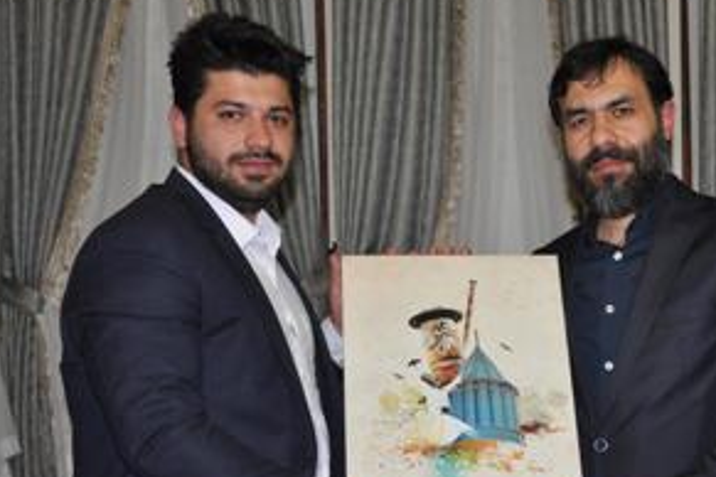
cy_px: 329
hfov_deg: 24.8
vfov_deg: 16.9
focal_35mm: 81
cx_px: 536
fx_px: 1606
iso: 1250
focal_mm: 35
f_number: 4.5
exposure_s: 1/60
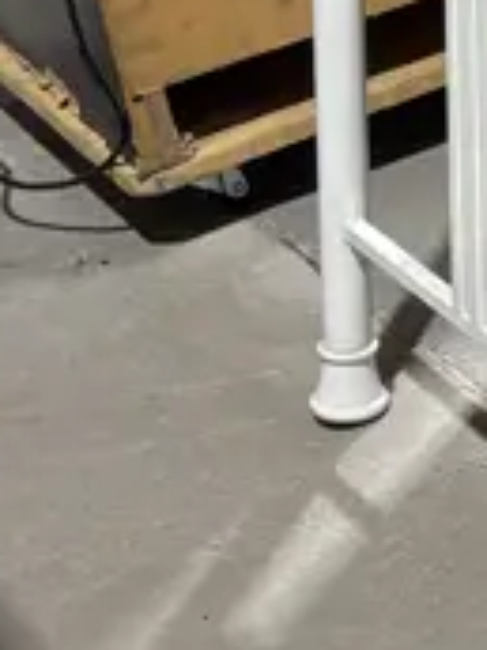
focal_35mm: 155
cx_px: 1151
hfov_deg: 8.7
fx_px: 2908
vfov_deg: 12.5
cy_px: -57
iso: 80
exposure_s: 1/50
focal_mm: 5.96
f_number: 1.6
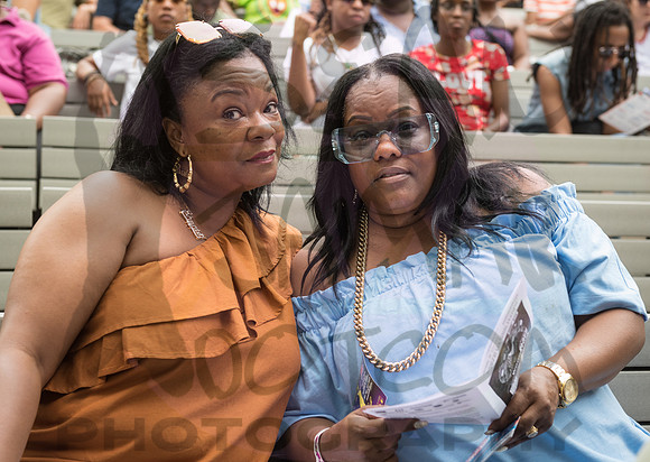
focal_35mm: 64
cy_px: 228
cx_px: 320
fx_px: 1187
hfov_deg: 30.6
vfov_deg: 22.0
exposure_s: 1/160
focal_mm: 55
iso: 500
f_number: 4.5
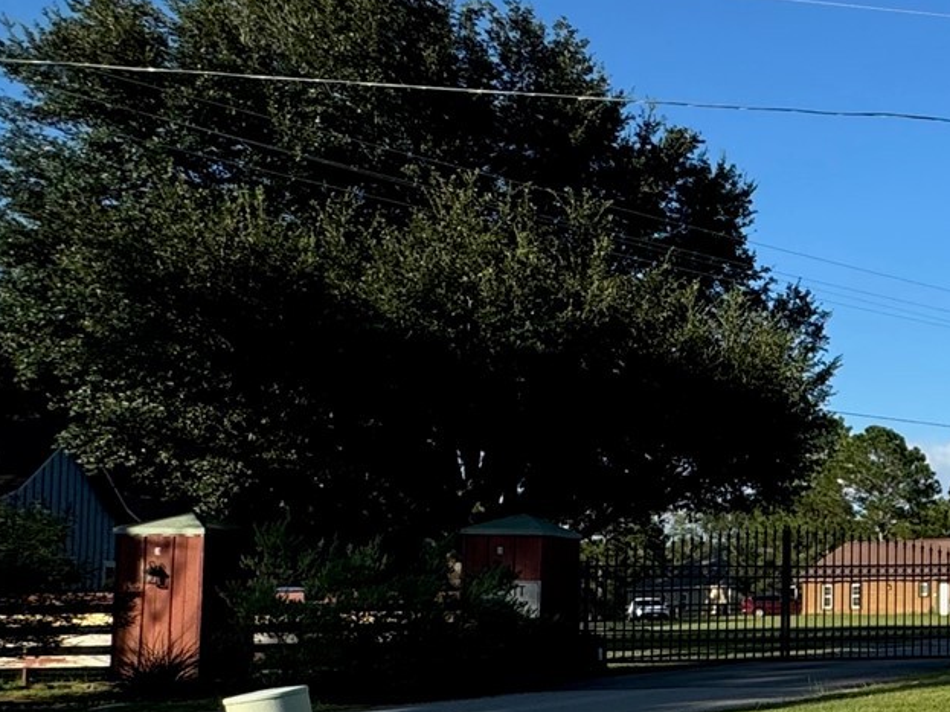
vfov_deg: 30.9
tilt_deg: +1.6
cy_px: 549
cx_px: 1407
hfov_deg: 28.2
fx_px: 1262
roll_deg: +1.2
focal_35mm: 46
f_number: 2.2
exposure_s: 1/1536
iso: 50
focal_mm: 2.22
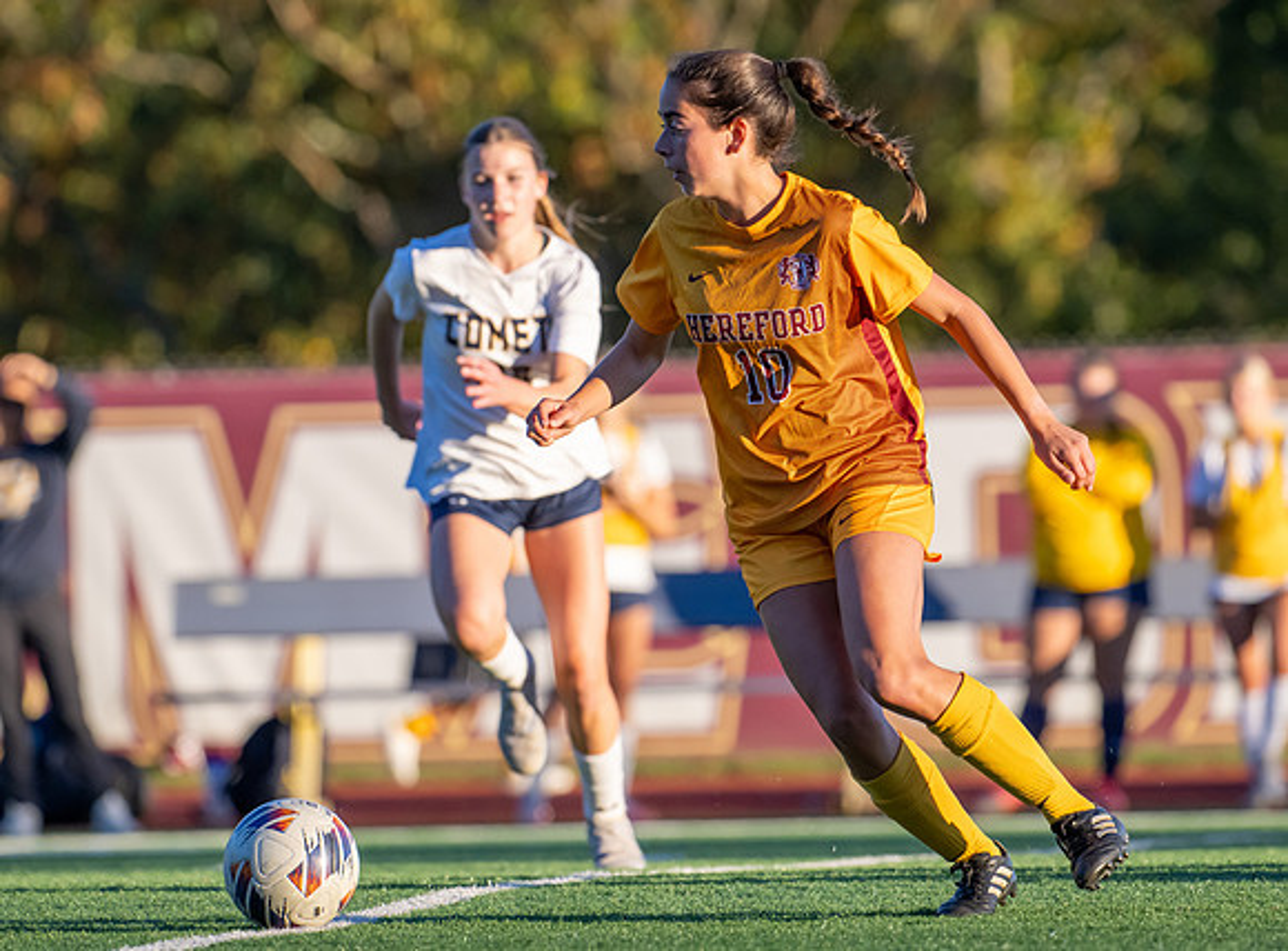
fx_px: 18776
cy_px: 450
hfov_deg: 3.9
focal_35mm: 508
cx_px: 654
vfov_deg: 2.9
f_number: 5.6
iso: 1000
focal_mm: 400
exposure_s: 1/2500
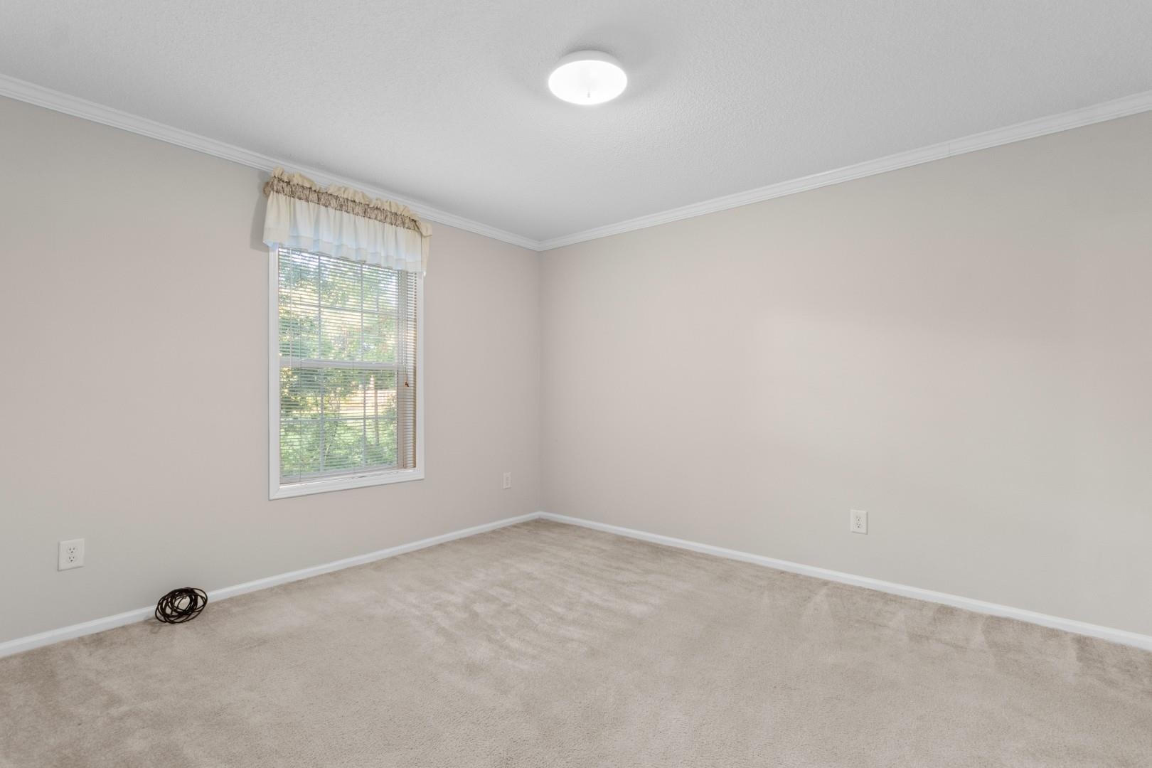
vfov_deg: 77.3
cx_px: 576
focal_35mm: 15
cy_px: 384
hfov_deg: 100.4
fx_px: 480
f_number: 4.5
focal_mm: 10
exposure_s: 6
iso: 100
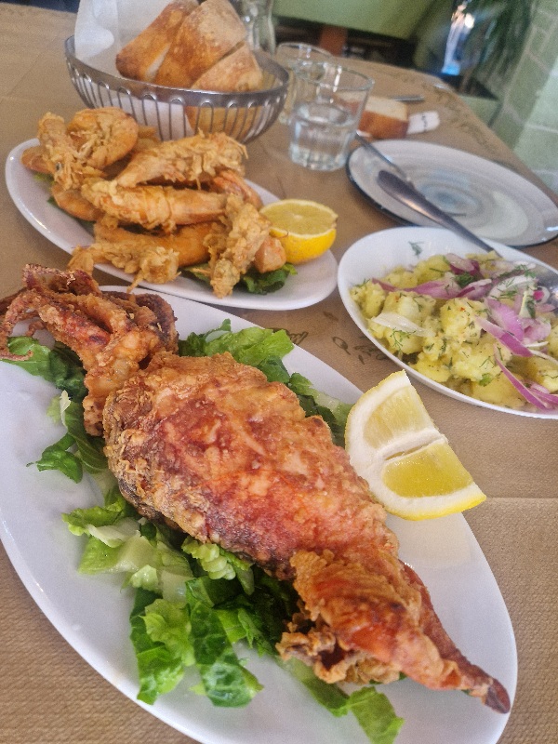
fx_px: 494
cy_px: 372
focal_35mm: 23
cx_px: 279
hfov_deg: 58.9
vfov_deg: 73.9
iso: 250
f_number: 1.8
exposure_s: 1/100
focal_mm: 5.4
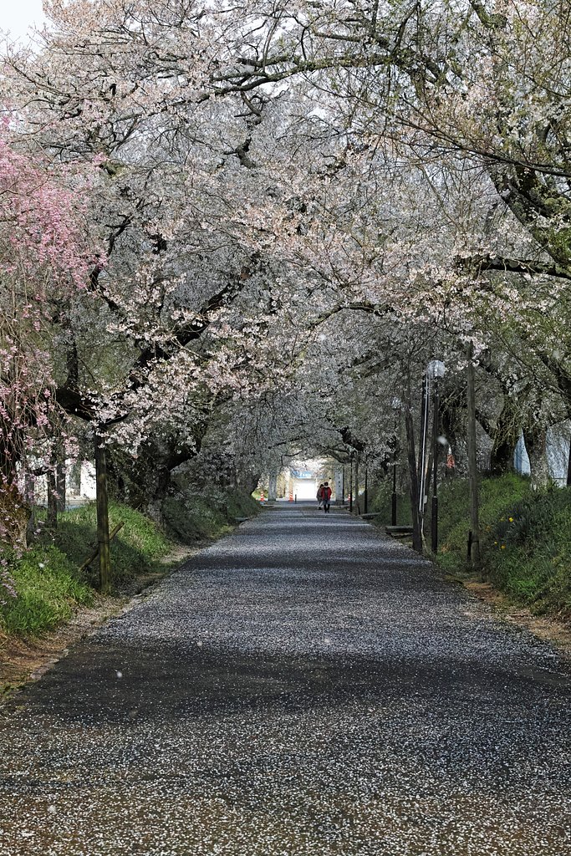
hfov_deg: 14.7
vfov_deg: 21.9
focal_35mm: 93
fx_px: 2212
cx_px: 286
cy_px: 428
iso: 400
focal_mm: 70
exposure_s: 1/500
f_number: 8
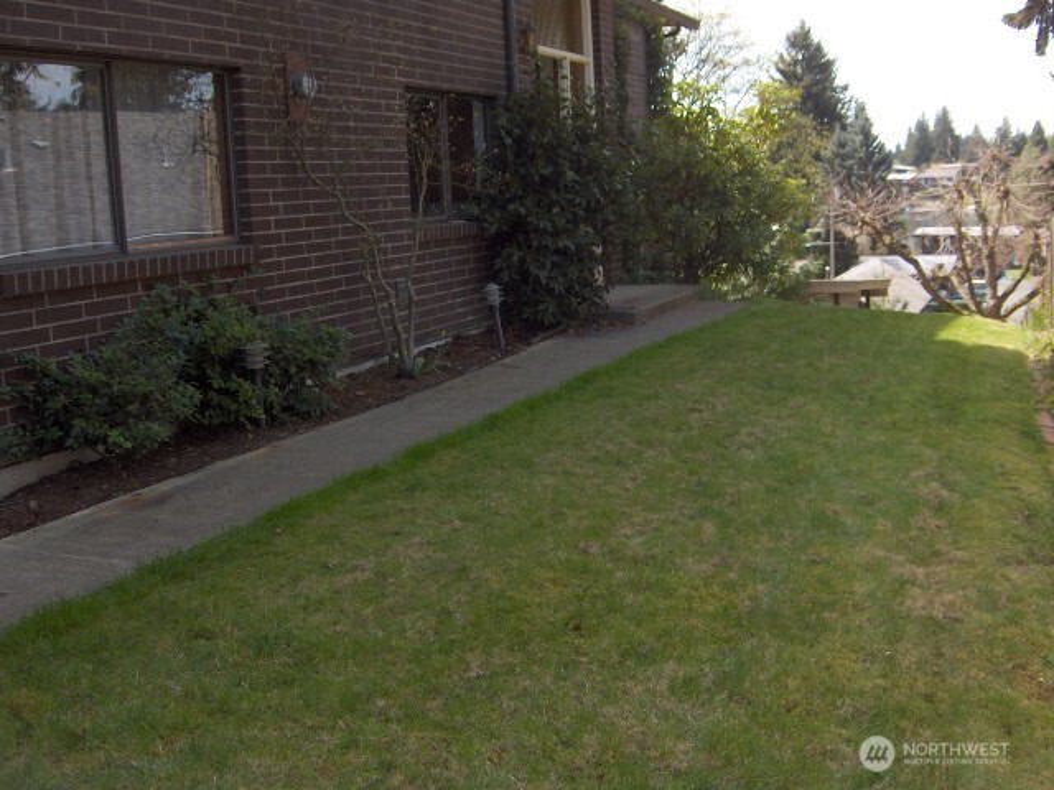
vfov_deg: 36.8
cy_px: 395
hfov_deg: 47.9
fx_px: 1187
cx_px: 527
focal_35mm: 39
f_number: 2.8
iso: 100
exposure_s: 1/380
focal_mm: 8
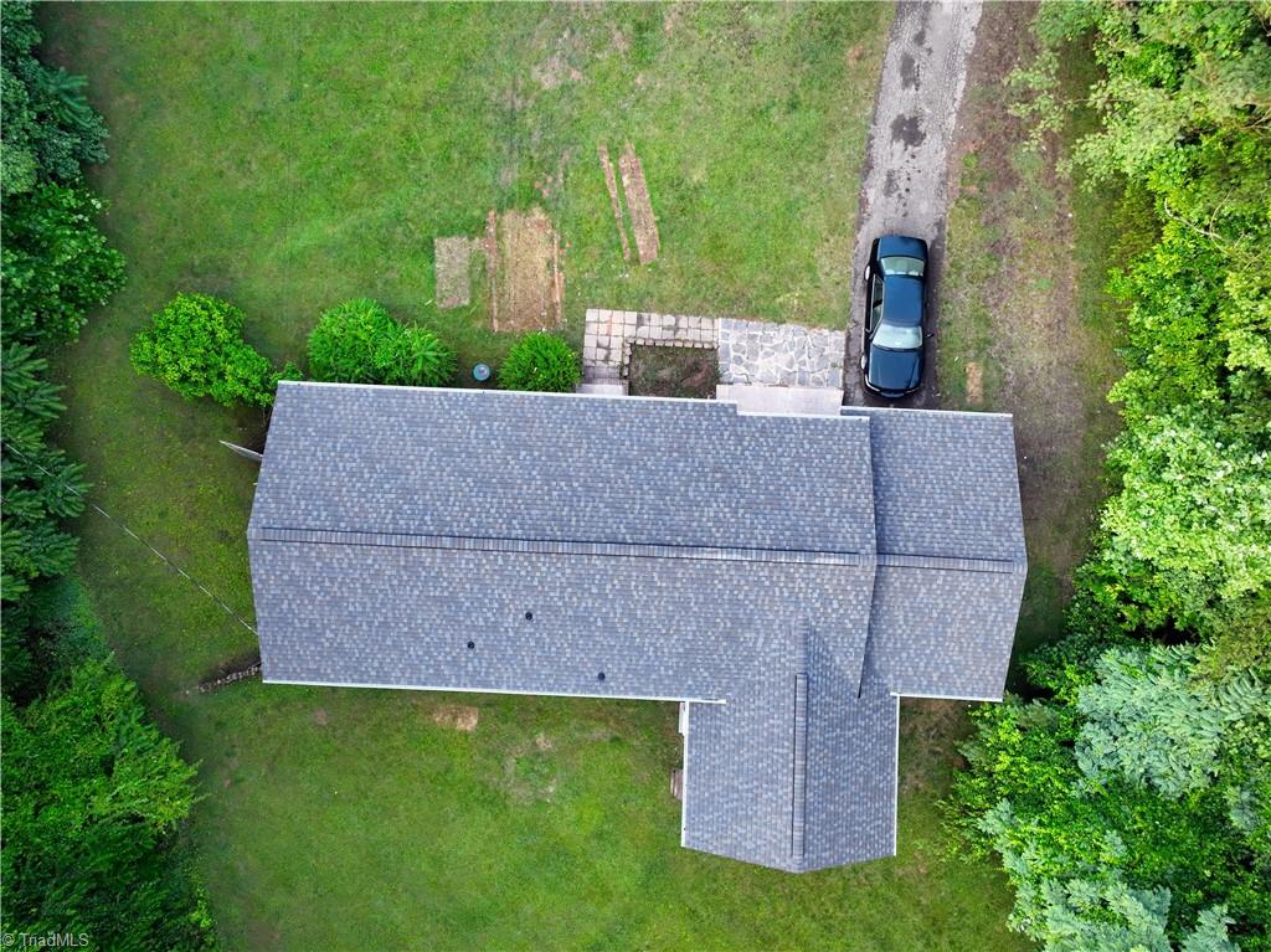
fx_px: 881
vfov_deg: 56.8
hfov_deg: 71.6
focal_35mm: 24
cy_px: 476
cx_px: 636
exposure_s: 1/15
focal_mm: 12.3
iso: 260
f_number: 2.8
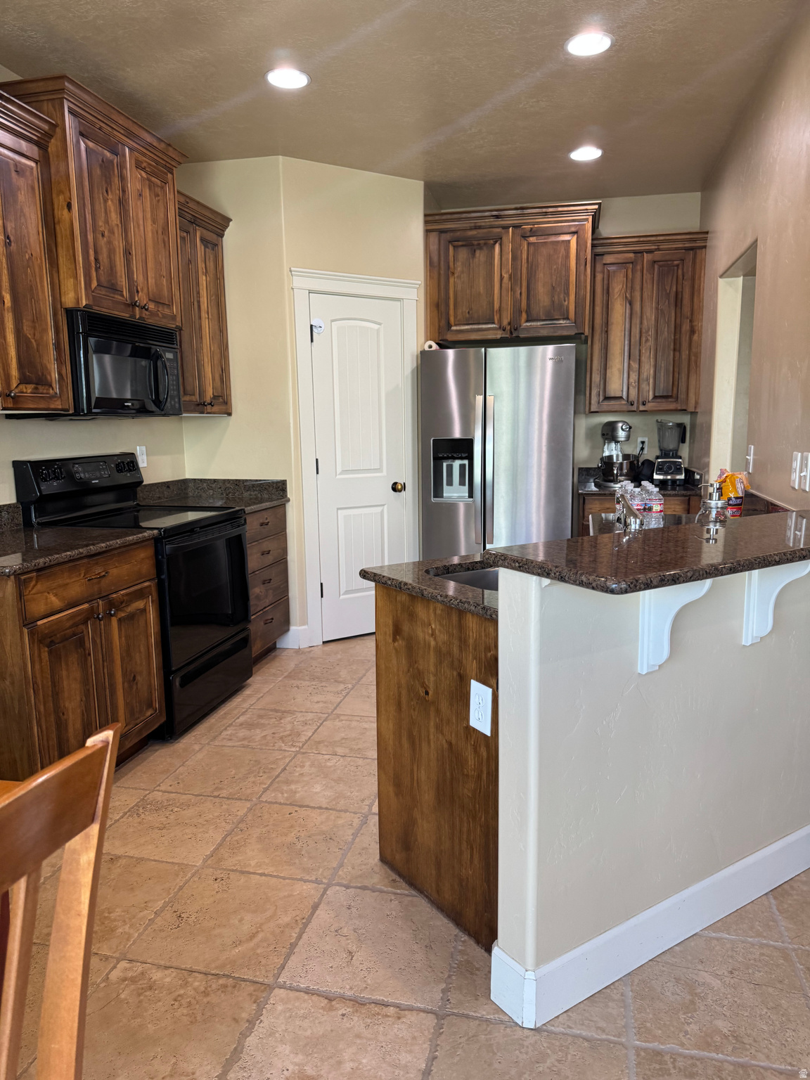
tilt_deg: -6.0
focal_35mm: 24
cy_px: 540
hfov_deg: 56.8
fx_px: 749
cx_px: 405
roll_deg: -0.8
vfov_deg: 71.6
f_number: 1.78
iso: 200
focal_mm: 6.76
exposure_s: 1/120
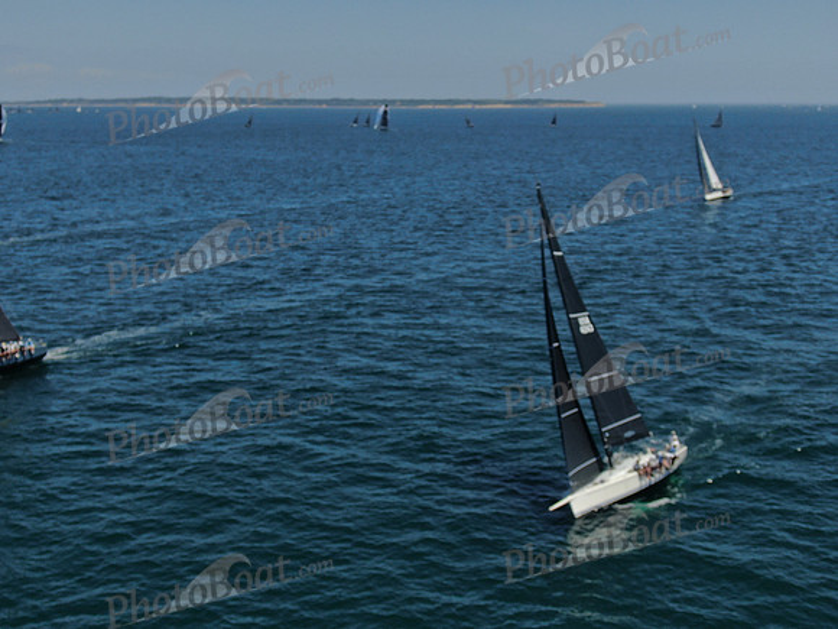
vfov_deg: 32.2
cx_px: 419
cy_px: 314
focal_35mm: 45
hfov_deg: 42.1
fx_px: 1089
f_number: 3.6
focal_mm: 7.88
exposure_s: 1/1600
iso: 100
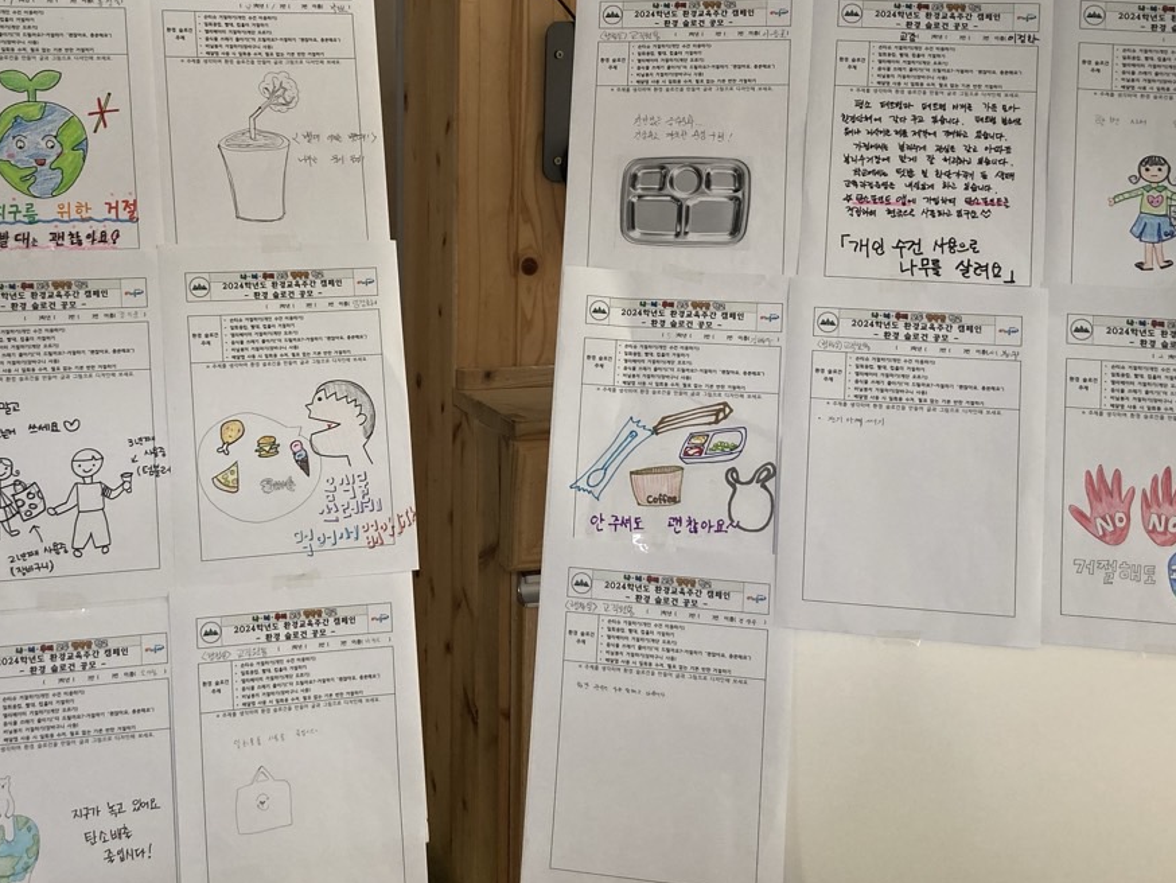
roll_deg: -1.1
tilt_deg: -8.6
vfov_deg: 35.1
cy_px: 393
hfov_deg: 45.5
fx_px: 1393
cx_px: 468
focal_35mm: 41
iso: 100
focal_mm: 3.99
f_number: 1.8
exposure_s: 1/60
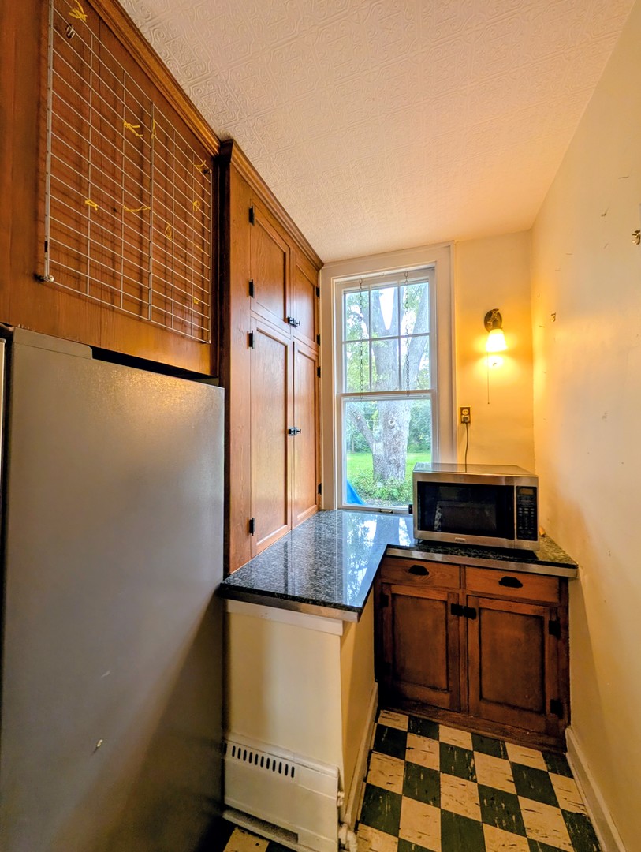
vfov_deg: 110.5
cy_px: 426
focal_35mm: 12
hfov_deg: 94.6
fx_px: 296
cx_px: 320
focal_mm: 2.02
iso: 64
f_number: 1.7
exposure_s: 1/120
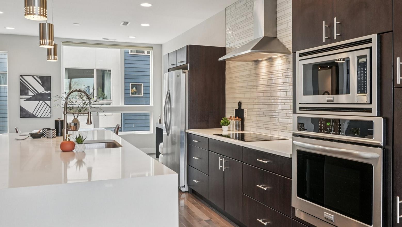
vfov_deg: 40.2
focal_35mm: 29
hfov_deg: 66.1
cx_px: 202
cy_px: 104
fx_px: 309
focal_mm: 18
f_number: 8
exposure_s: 1/30
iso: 640
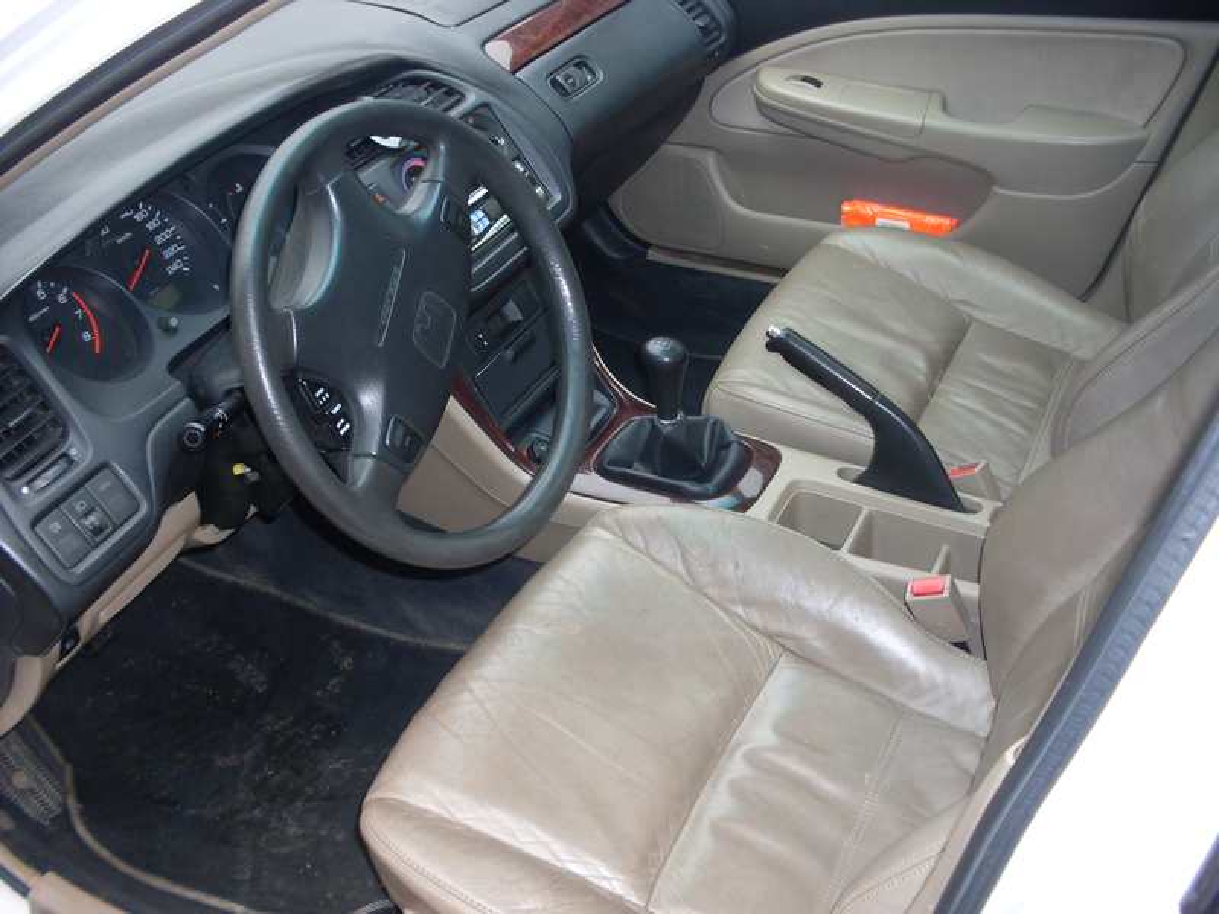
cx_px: 610
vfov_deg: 37.7
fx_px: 1338
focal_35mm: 38
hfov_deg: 49.0
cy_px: 457
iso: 100
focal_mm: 6.3
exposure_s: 1/45
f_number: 2.8
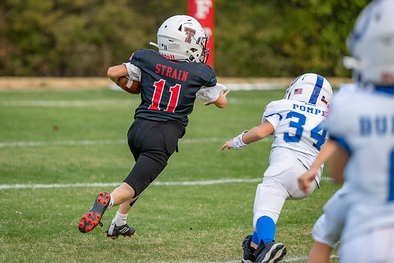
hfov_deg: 9.9
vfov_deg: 6.6
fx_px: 2276
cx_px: 142
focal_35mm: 208
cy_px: 112
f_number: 2.8
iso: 500
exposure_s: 1/1000
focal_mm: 158
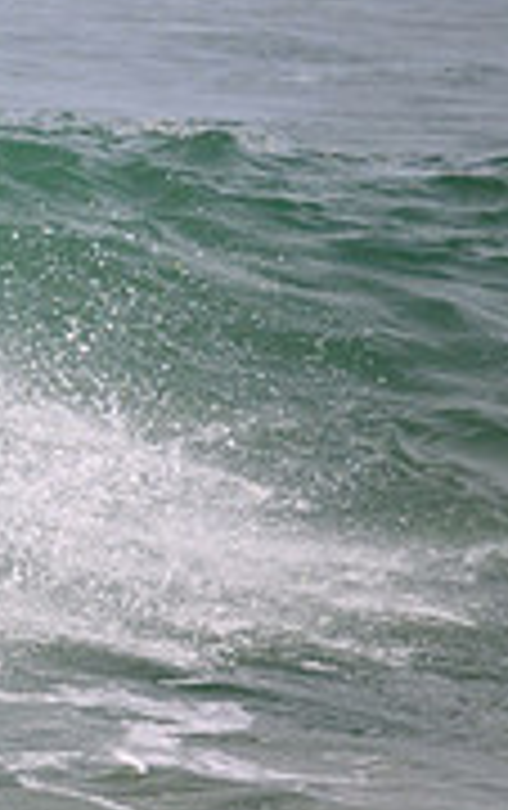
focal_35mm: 2623
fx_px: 57918
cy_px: 340
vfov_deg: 0.8
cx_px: -553
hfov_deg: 0.5
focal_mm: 800
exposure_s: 1/2000
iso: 900
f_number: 11
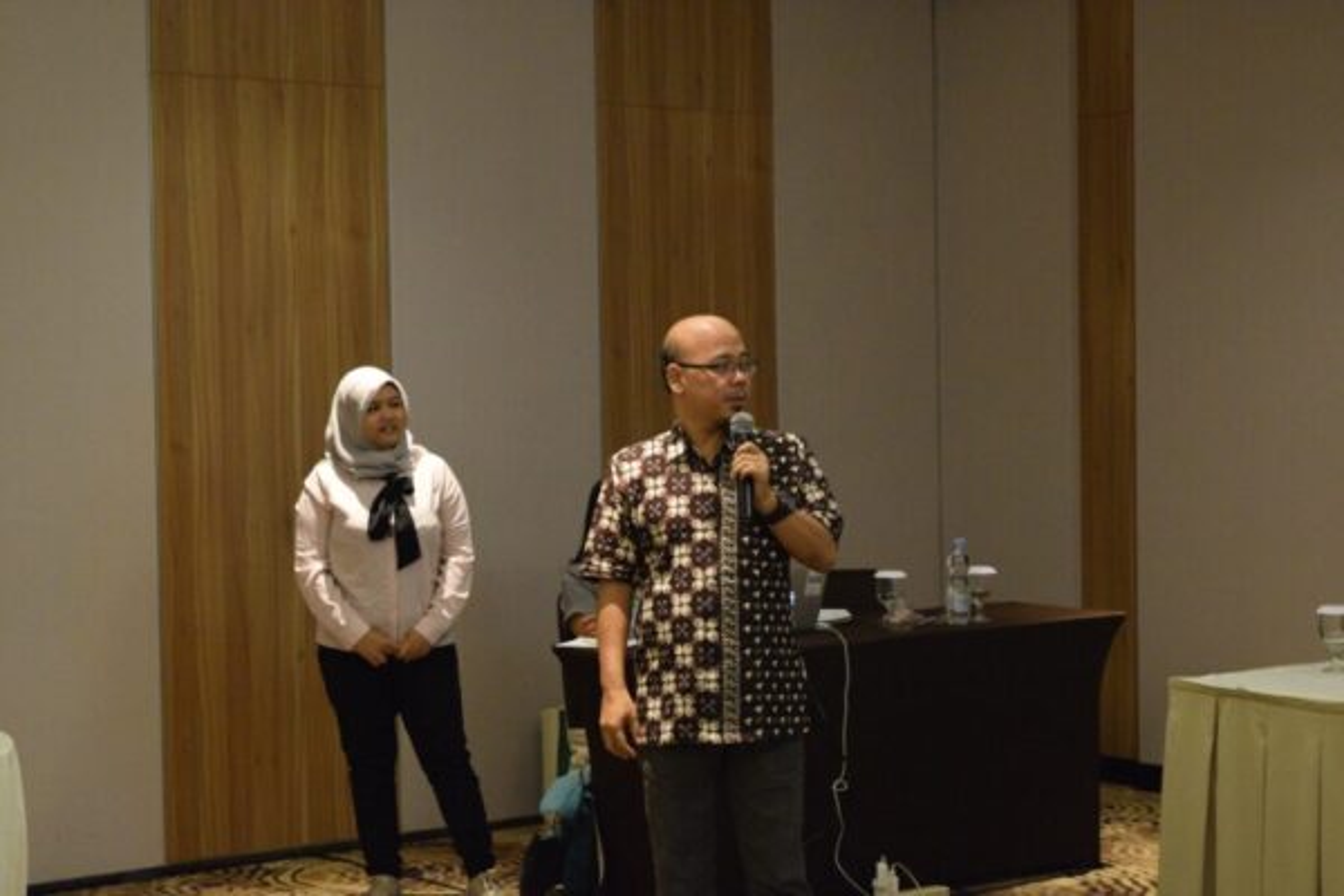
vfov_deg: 17.5
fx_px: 2912
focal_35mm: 78
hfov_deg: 26.0
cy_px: 448
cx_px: 672
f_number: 5.6
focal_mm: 52
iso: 4000
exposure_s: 1/60
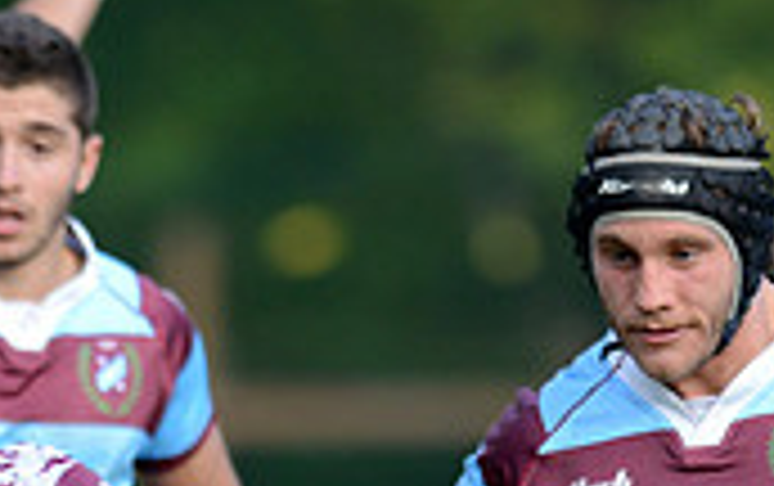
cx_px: -81
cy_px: 853
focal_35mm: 1441
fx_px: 30436
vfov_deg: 0.9
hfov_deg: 1.5
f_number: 4
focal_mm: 420
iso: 560
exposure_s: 1/800
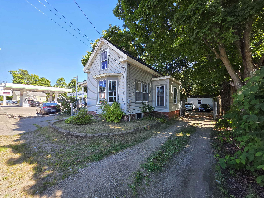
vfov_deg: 89.9
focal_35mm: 13
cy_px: 99
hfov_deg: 106.2
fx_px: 99
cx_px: 132
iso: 40
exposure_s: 1/423
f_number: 1.9
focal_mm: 2.2
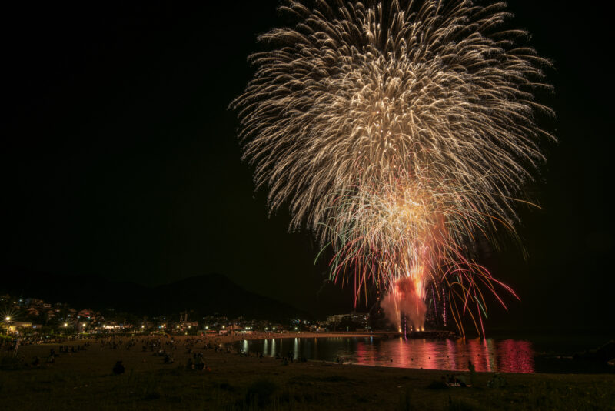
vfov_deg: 62.0
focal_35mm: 20
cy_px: 206
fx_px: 342
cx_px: 308
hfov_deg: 84.0
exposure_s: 6.5
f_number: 16
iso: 100
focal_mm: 20
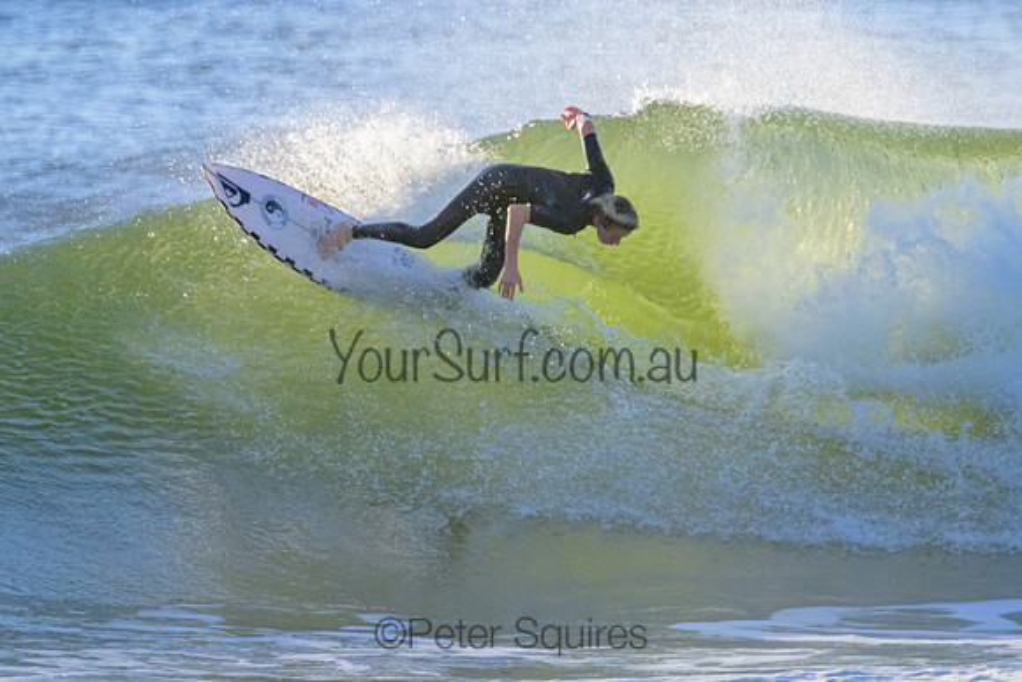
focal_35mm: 1098
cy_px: 299
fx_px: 31177
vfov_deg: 1.3
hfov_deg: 1.9
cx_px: 519
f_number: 11
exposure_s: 1/2000
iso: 1800
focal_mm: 800
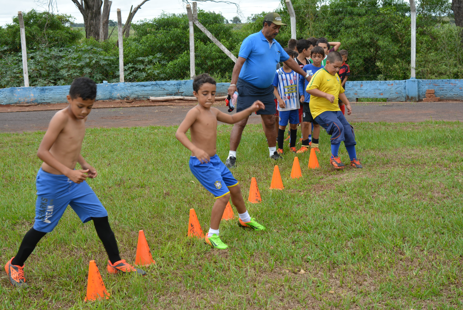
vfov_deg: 21.6
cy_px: 155
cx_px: 232
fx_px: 811
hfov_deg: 31.9
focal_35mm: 63
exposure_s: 1/160
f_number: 6.3
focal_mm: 42
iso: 200
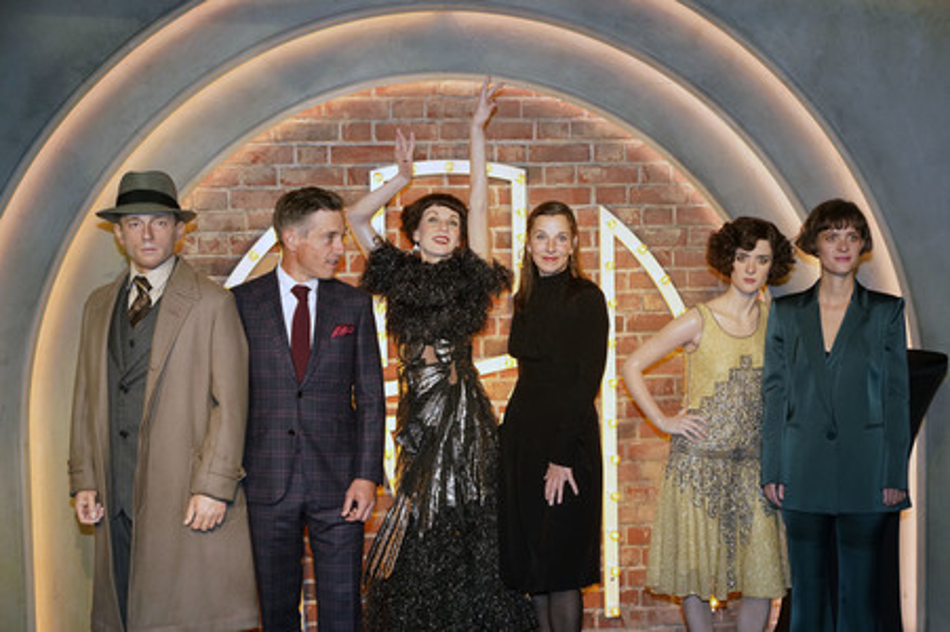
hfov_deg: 42.8
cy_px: 316
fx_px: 1213
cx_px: 475
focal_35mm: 46
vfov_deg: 29.2
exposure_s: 1/100
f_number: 4
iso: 2000
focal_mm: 46
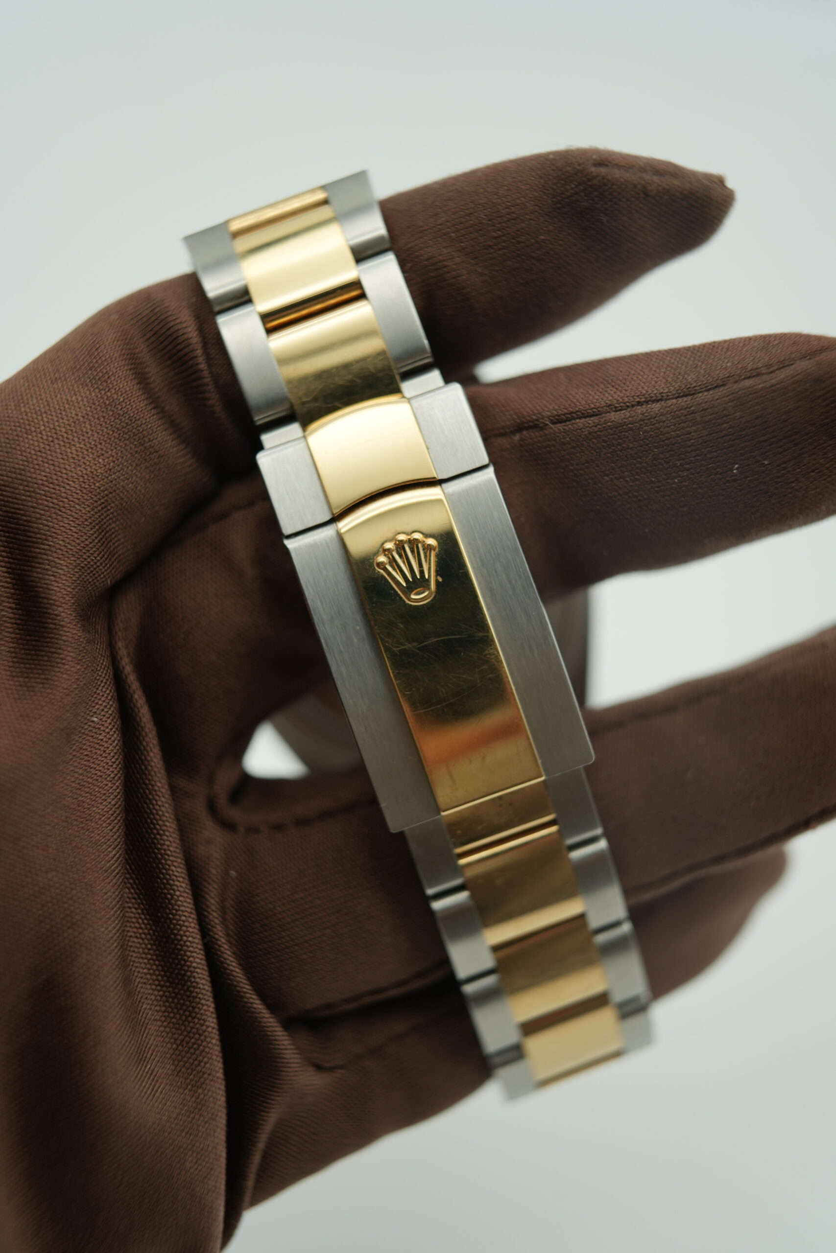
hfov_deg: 37.9
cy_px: 626
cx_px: 418
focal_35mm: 35
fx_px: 1219
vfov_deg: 54.4
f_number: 5
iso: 400
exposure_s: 1/250
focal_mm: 35
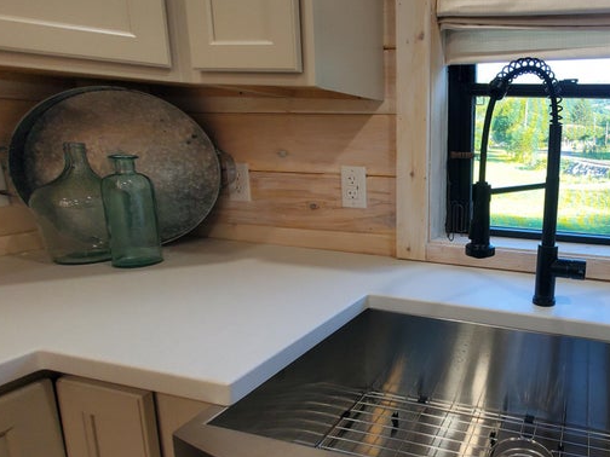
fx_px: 388
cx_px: 502
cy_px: 227
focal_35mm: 22
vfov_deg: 61.1
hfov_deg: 67.9
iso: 100
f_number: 2.2
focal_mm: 1.8
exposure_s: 1/60
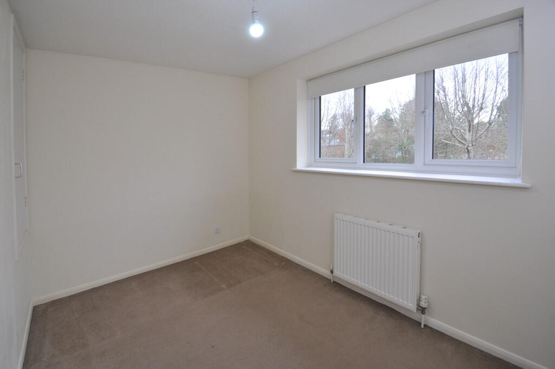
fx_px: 231
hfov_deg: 100.5
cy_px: 184
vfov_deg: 77.2
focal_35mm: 15
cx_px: 278
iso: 500
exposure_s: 1/60
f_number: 4
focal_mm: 10
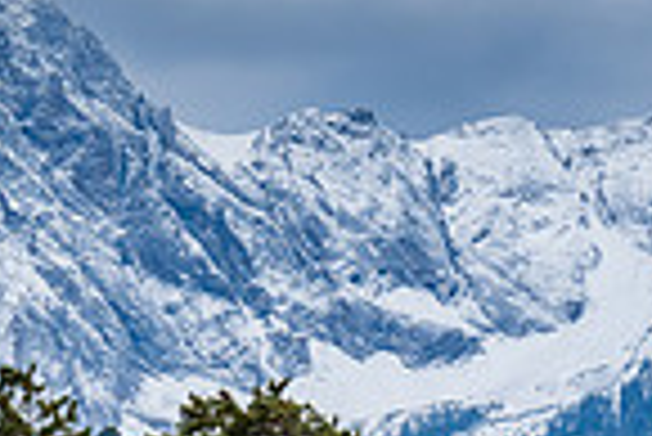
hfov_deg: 3.8
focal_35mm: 546
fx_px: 9898
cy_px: 501
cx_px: 1012
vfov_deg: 2.5
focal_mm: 91
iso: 100
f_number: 10
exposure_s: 1/100
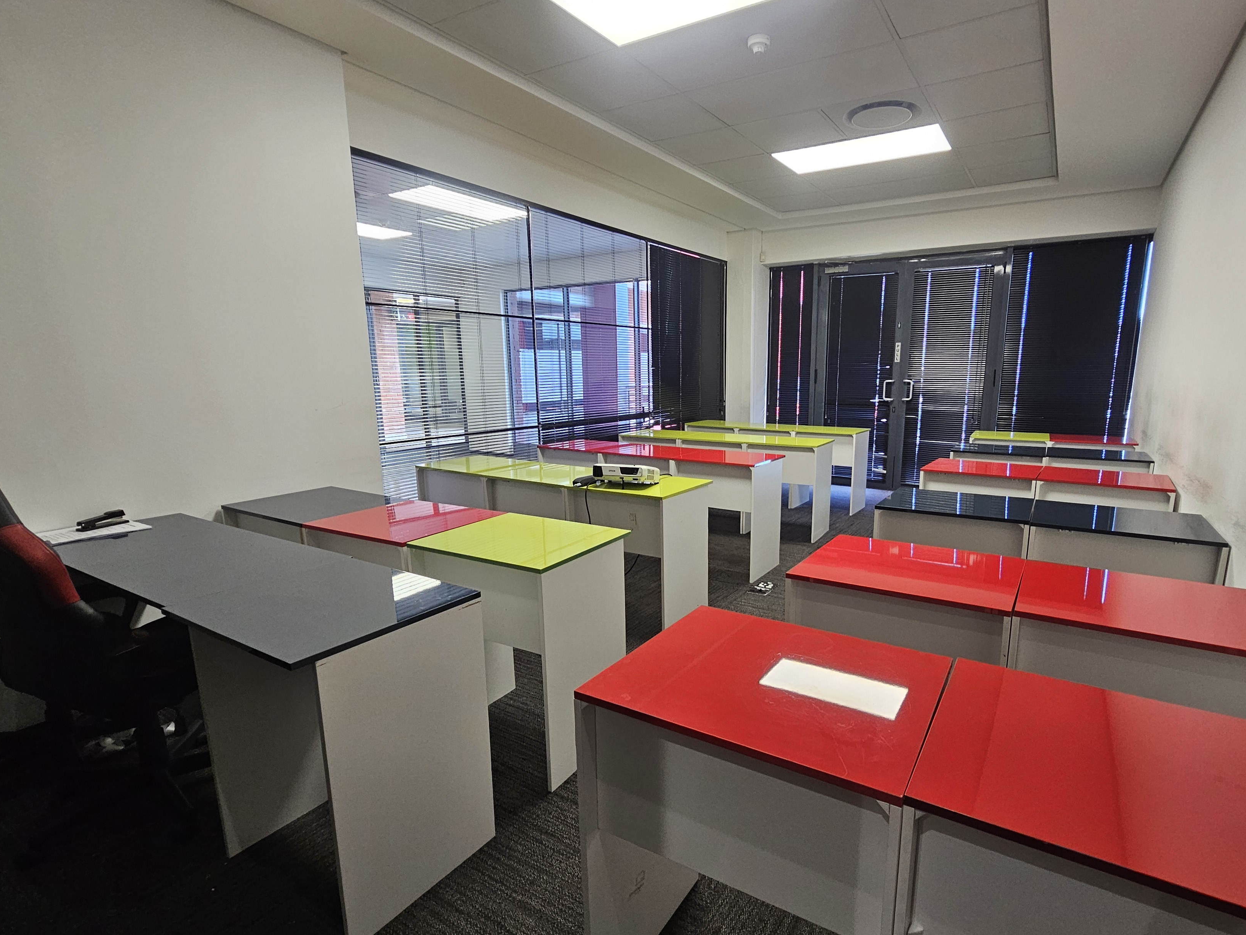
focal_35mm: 16
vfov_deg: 78.1
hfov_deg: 94.1
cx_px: 689
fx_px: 576
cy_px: 486
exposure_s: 1/50
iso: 200
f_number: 2.2
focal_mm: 2.2
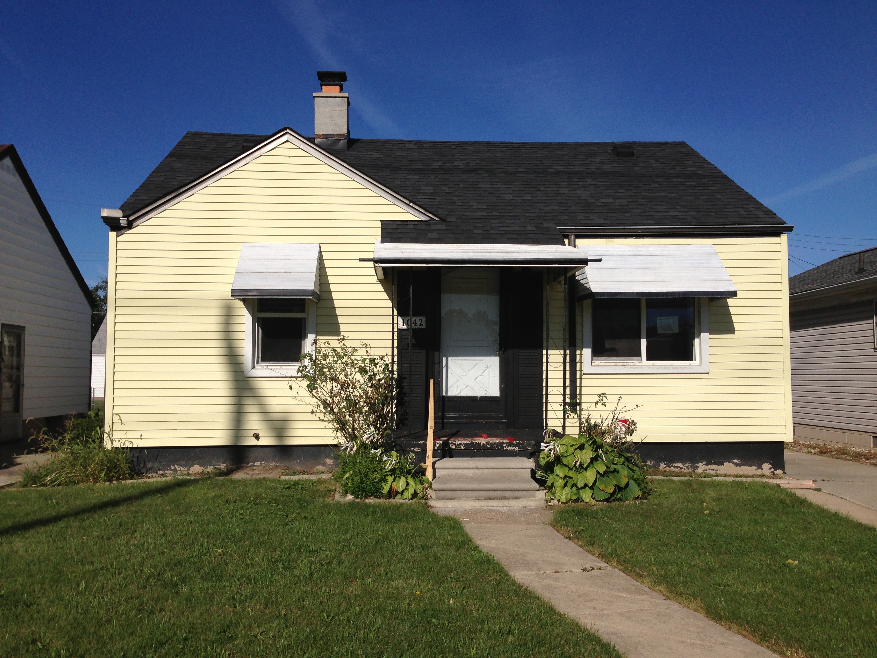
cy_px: 329
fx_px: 836
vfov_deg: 42.9
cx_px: 438
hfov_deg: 55.4
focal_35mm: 33
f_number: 2.4
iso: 50
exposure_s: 1/4525
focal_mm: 4.13
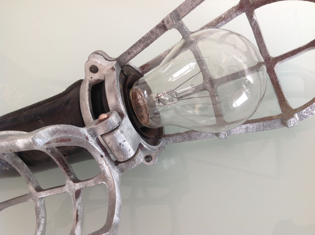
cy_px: 118
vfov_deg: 40.6
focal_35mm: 35
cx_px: 158
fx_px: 318
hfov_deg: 52.7
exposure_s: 1/40
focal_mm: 4.28
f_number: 2.4
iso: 50
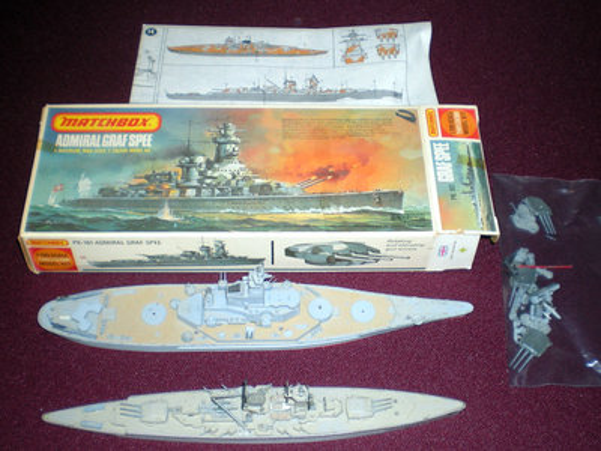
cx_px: 300
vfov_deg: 37.7
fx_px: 660
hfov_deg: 49.0
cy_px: 226
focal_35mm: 38
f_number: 3.1
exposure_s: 1/60
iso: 64
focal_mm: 6.3
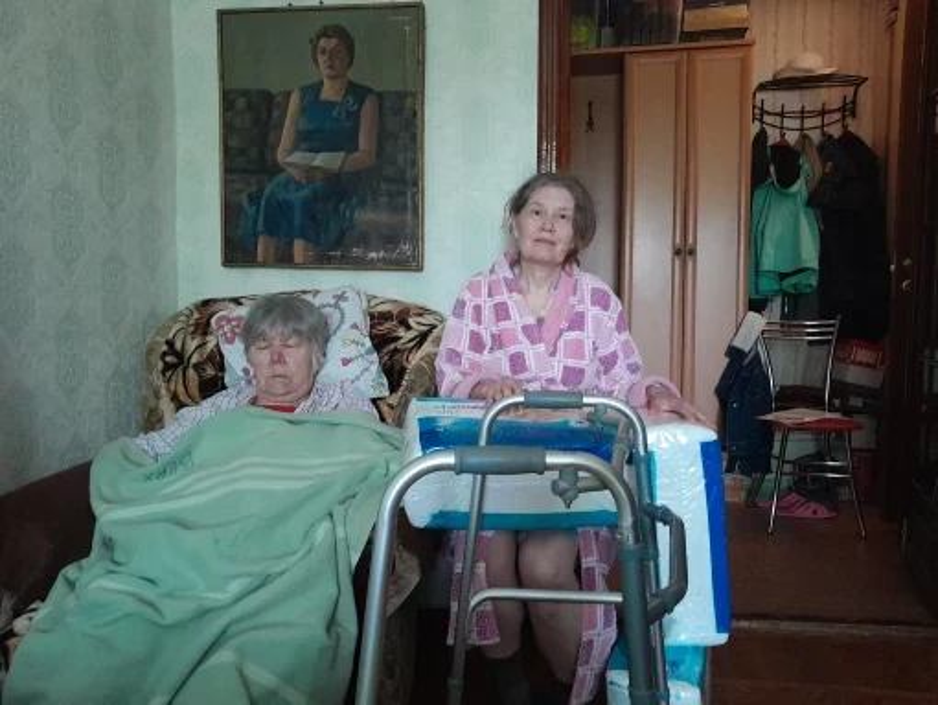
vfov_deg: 51.4
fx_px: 732
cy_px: 352
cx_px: 469
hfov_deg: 65.3
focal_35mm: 27
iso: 500
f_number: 1.8
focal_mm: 4
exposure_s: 1/30
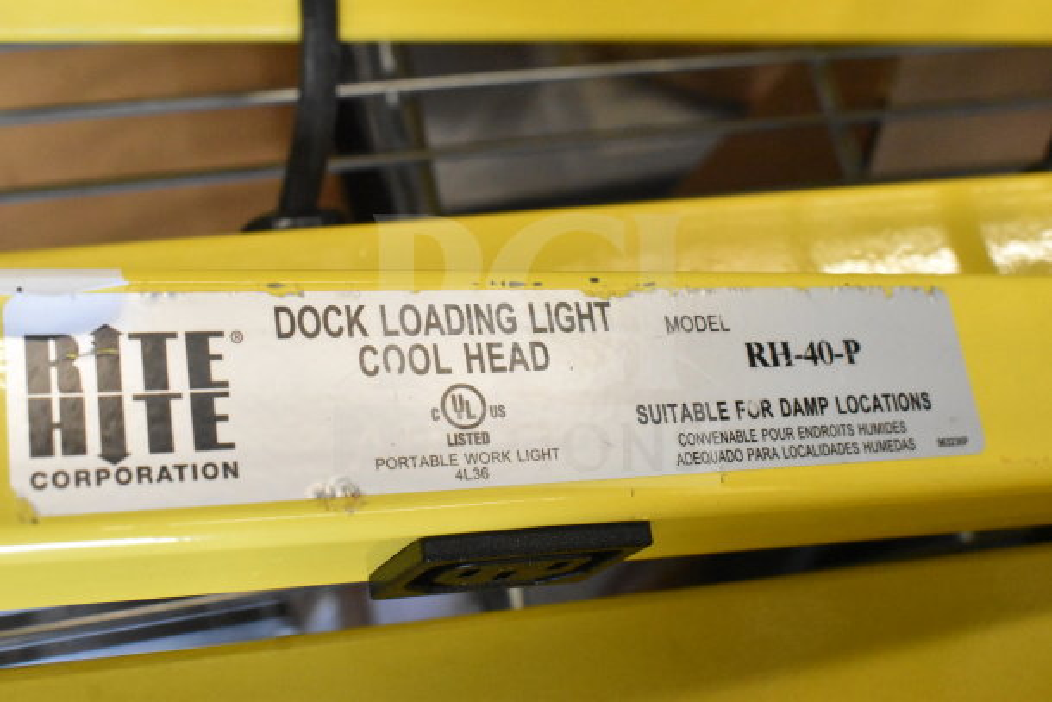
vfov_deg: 26.5
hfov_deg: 38.9
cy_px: 351
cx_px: 526
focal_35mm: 51
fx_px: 1491
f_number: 10
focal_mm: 34
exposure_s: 1/400
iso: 6400
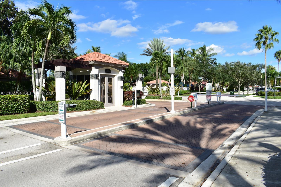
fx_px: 211
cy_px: 94
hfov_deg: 67.4
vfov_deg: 47.9
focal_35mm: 27
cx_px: 140
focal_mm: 18
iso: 100
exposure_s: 1/200
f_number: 10
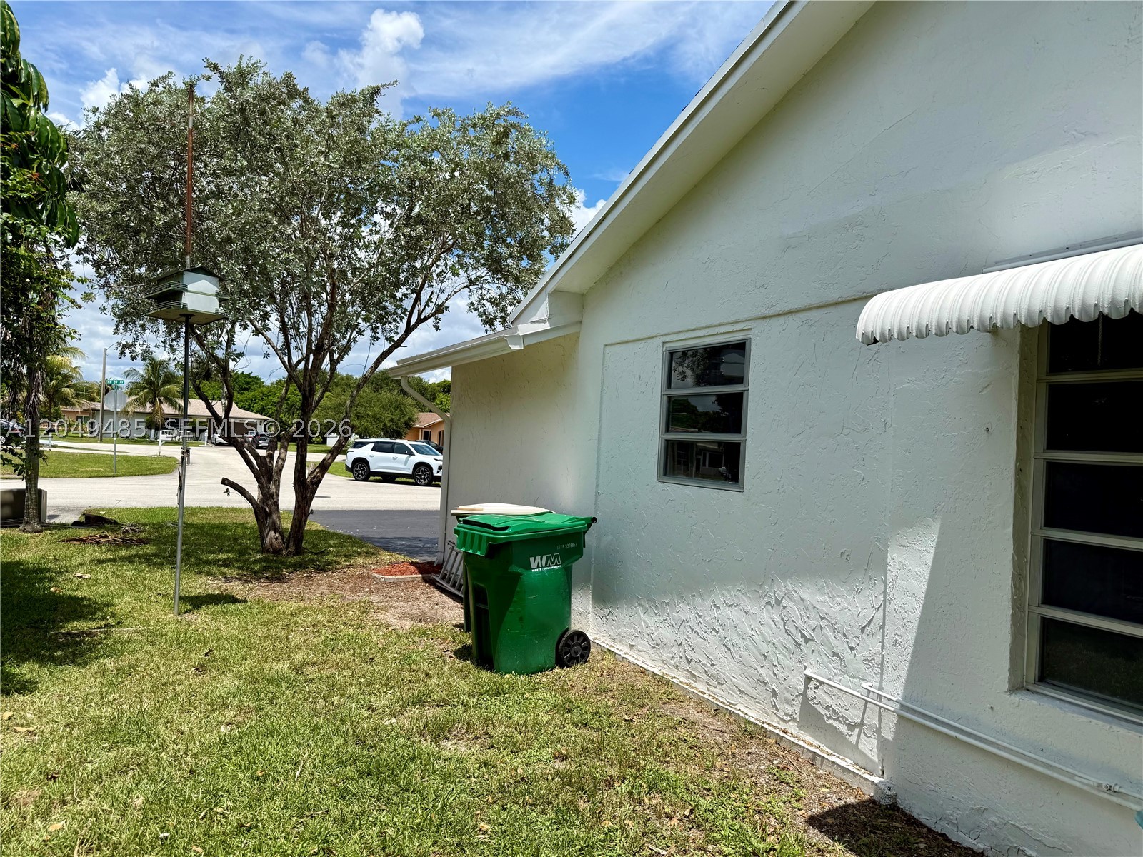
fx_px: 792
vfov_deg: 56.8
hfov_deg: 71.6
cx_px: 572
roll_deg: -2.2
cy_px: 428
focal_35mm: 24
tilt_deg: +1.4
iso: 80
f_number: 1.78
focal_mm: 6.76
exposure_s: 1/5714
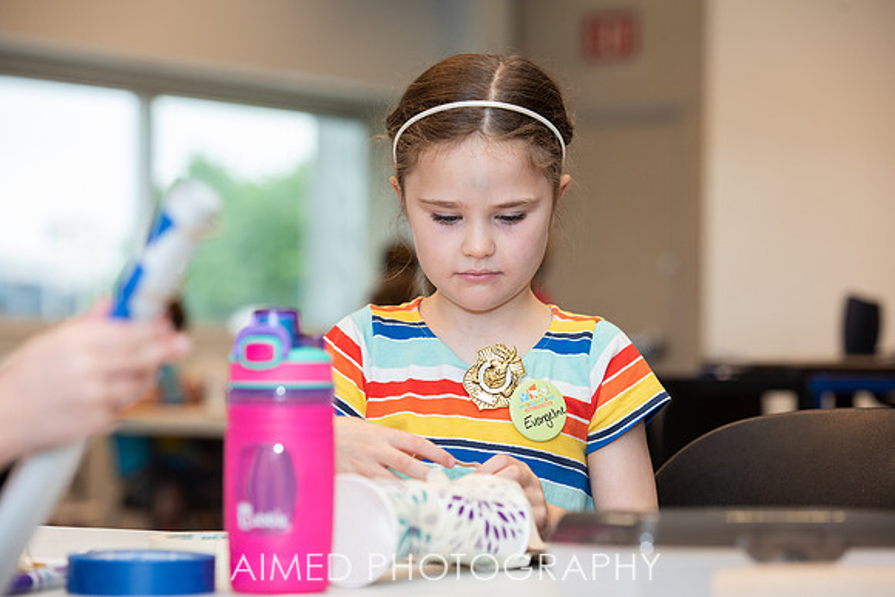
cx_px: 454
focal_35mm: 119
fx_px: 2963
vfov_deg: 11.5
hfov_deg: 17.2
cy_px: 298
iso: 800
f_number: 5
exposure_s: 1/250
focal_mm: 116
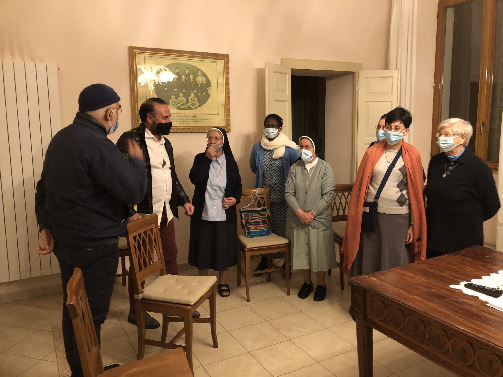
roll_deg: +1.8
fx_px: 407
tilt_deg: -8.1
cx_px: 252
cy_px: 188
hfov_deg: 63.4
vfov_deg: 49.7
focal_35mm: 28
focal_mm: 3.99
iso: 100
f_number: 1.8
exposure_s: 1/7
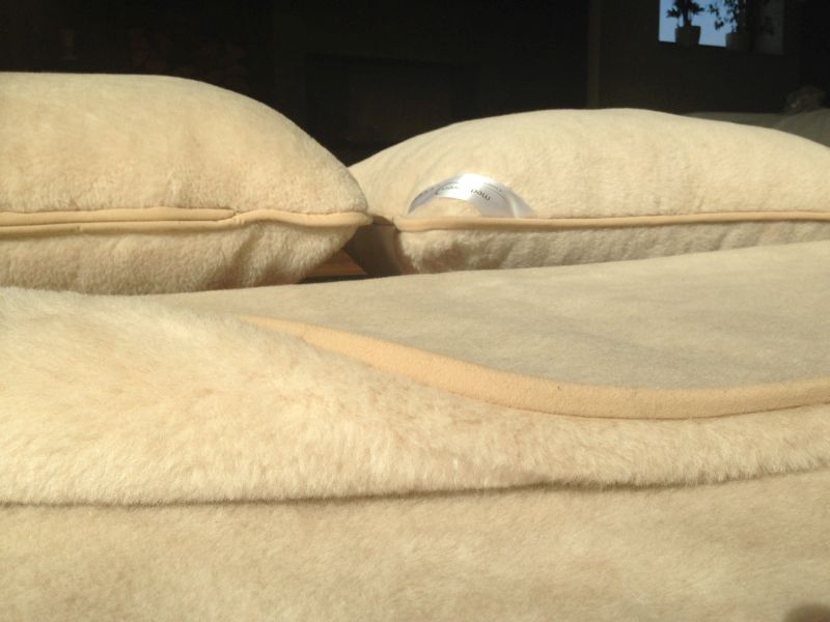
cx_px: 415
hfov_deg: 55.4
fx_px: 791
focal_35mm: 33
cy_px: 311
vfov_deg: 42.9
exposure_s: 1/1869
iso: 50
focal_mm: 4.12
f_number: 2.4
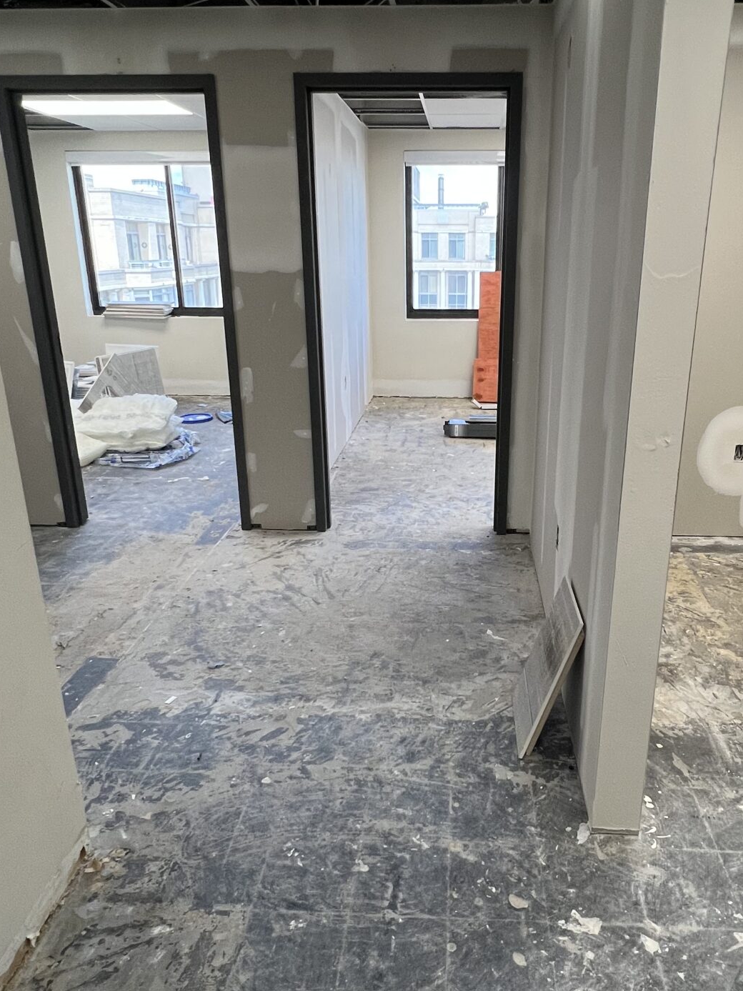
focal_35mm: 24
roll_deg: -1.6
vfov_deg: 71.6
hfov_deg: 56.5
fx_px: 687
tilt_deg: -17.2
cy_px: 489
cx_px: 437
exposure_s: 1/120
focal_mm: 1.57
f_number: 1.8
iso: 125
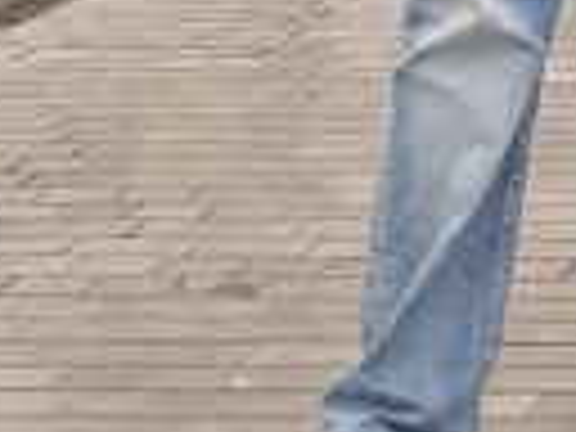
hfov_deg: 9.5
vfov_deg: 7.5
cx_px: 1224
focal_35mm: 192
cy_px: -382
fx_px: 3195
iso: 320
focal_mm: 11.77
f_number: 7.1
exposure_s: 1/160
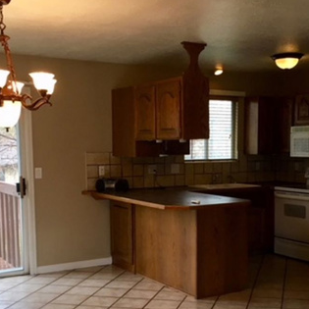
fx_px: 525
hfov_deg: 32.7
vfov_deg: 32.6
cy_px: 200
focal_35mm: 52
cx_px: 181
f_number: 2.2
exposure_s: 1/30
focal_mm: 4.15
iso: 32
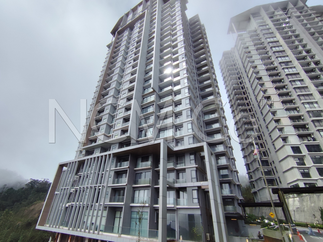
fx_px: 149
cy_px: 121
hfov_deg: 94.5
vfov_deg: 78.1
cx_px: 162
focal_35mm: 16
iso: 50
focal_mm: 1.65
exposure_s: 1/2723
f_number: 2.2
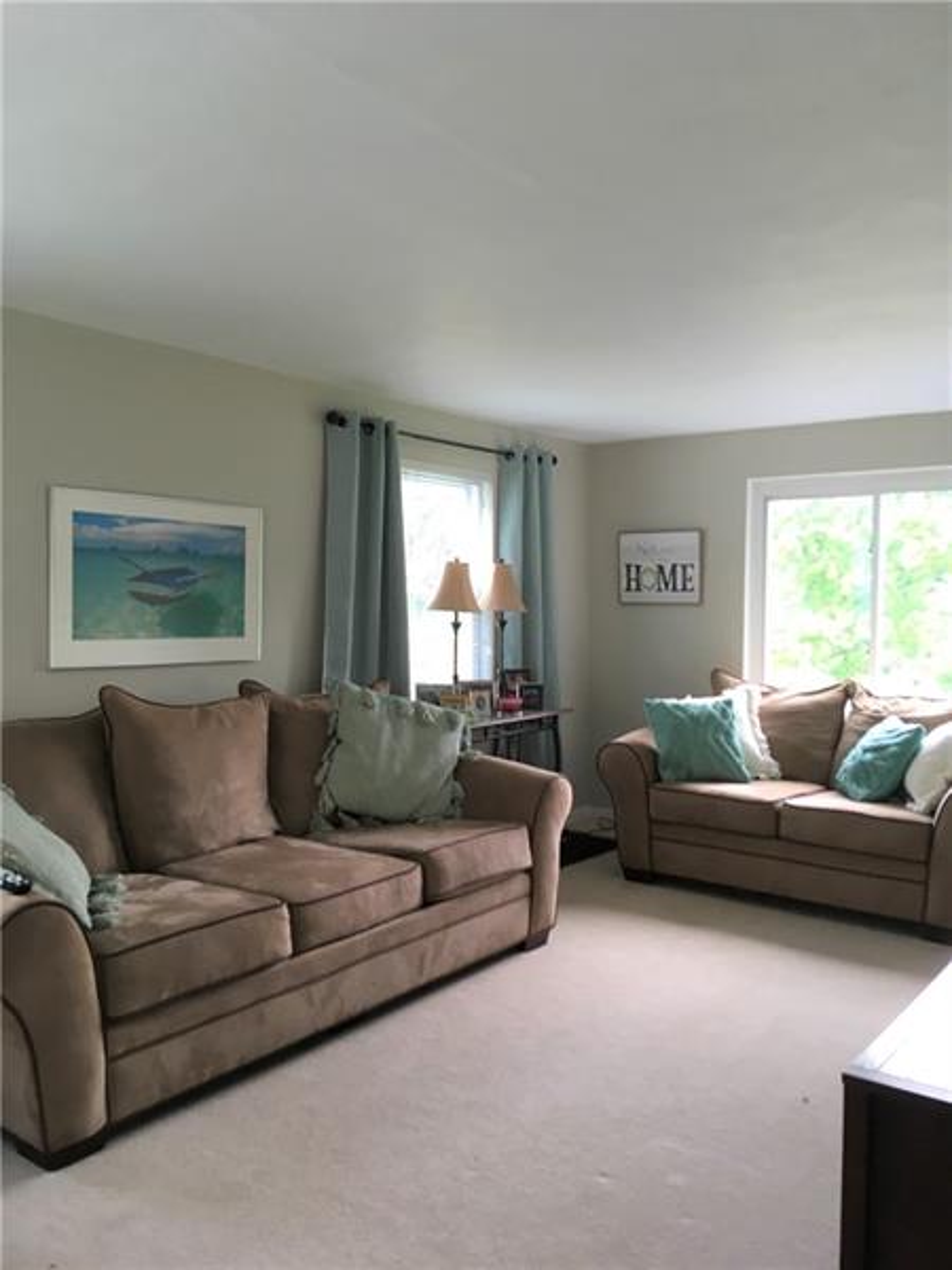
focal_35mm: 29
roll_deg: -1.0
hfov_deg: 48.2
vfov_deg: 61.7
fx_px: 1063
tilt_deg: -2.6
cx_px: 476
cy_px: 635
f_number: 2.2
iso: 50
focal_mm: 4.15
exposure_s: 1/30
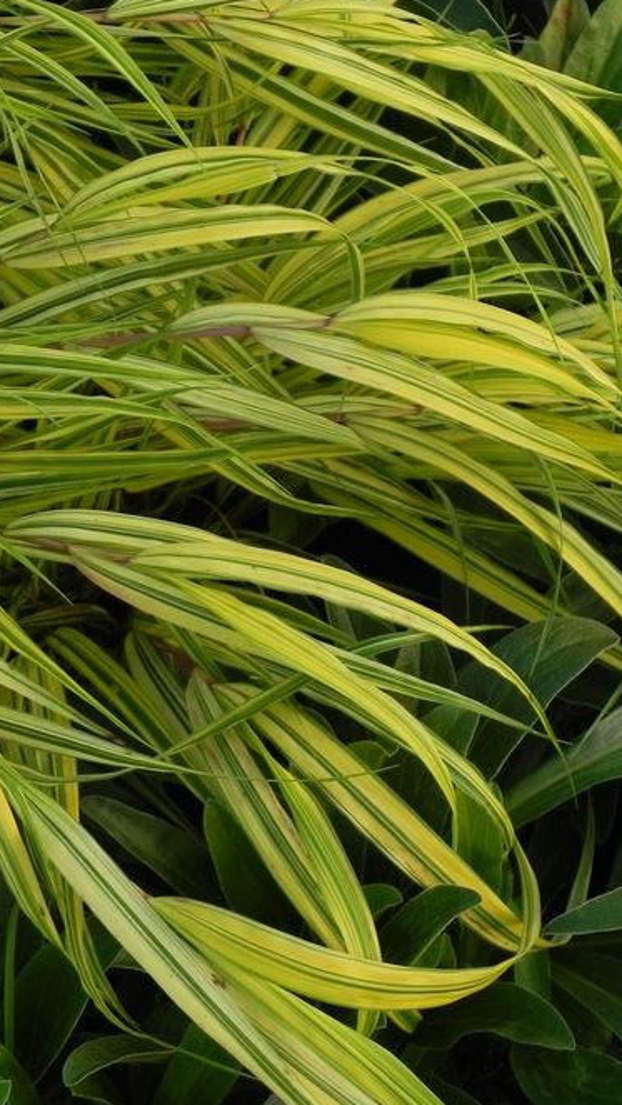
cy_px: 443
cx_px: 293
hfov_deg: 8.8
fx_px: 4046
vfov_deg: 15.5
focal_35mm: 138
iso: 160
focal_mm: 18.8
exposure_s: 1/30
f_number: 4
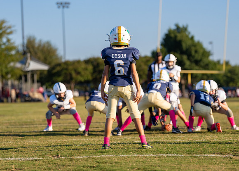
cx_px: 114
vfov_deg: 9.8
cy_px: 85
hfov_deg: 13.7
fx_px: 996
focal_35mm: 147
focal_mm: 115
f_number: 2.8
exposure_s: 1/2500
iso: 200
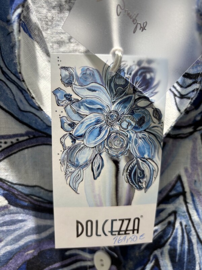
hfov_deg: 53.1
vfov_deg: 67.3
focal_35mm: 26
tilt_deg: -10.5
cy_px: 135
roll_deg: +0.3
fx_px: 202
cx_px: 101
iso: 100
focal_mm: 5.96
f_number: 1.6
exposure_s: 1/100
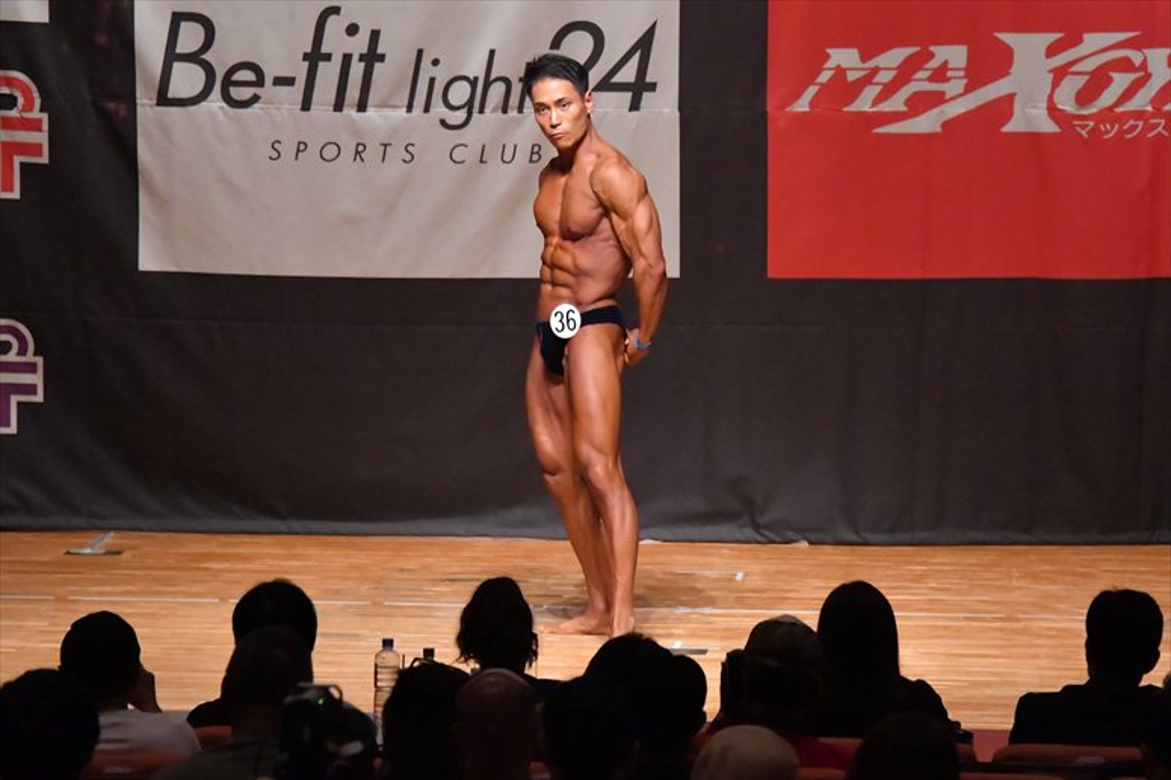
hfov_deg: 9.5
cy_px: 390
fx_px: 7055
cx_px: 586
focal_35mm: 217
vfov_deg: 6.3
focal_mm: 145
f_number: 5.6
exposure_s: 1/400
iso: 12800
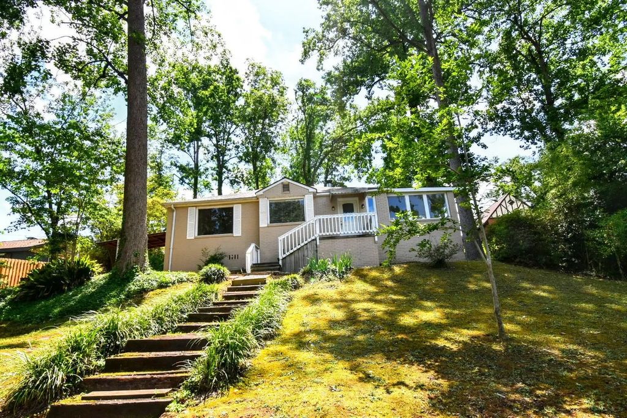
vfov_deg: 63.2
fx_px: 340
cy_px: 209
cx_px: 314
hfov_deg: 85.4
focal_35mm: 20
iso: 400
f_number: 10
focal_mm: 13
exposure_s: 1/250
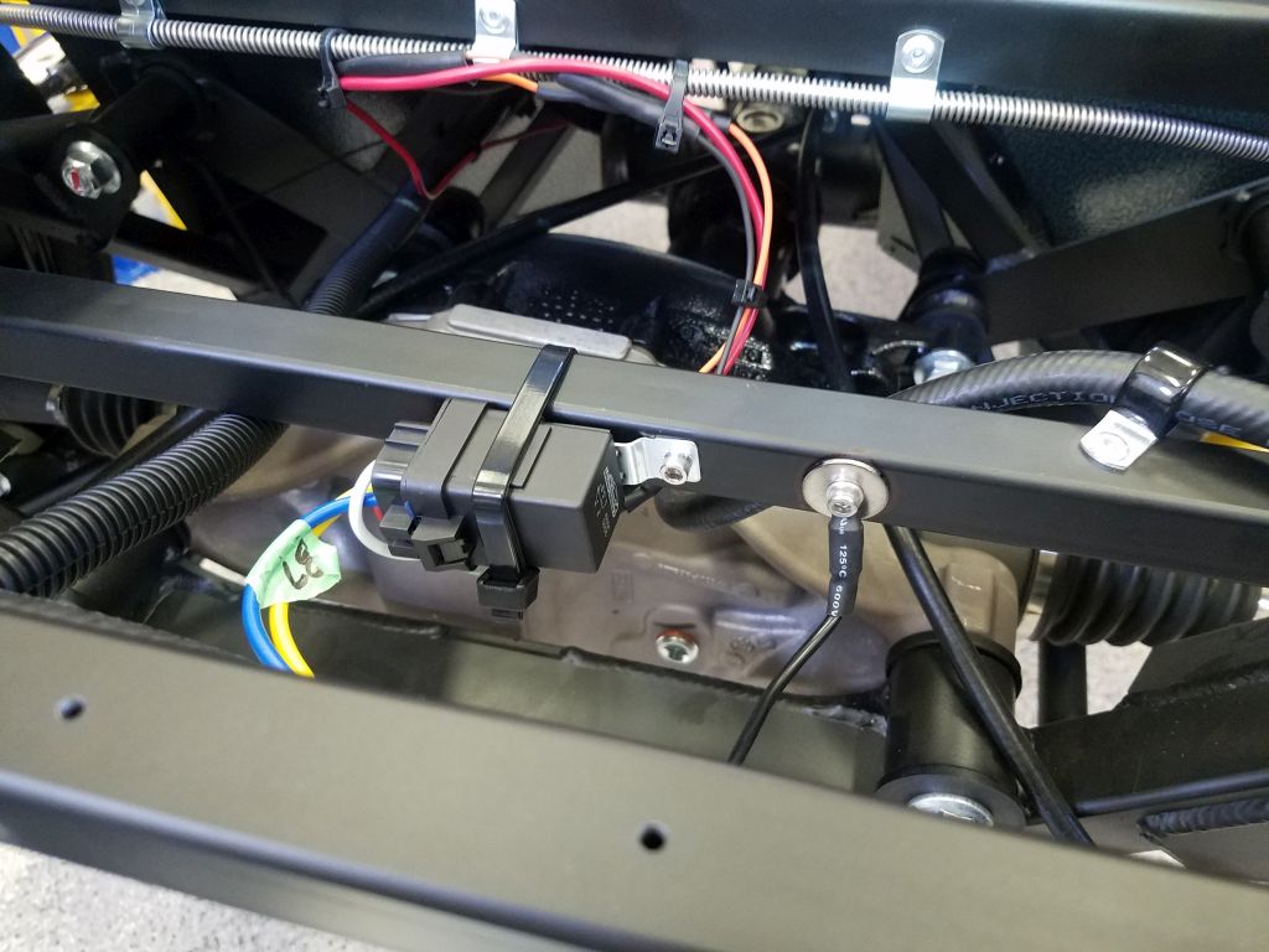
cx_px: 634
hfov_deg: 67.3
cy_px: 476
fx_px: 953
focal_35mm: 26
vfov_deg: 53.1
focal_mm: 4.2
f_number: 1.7
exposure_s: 1/12
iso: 200
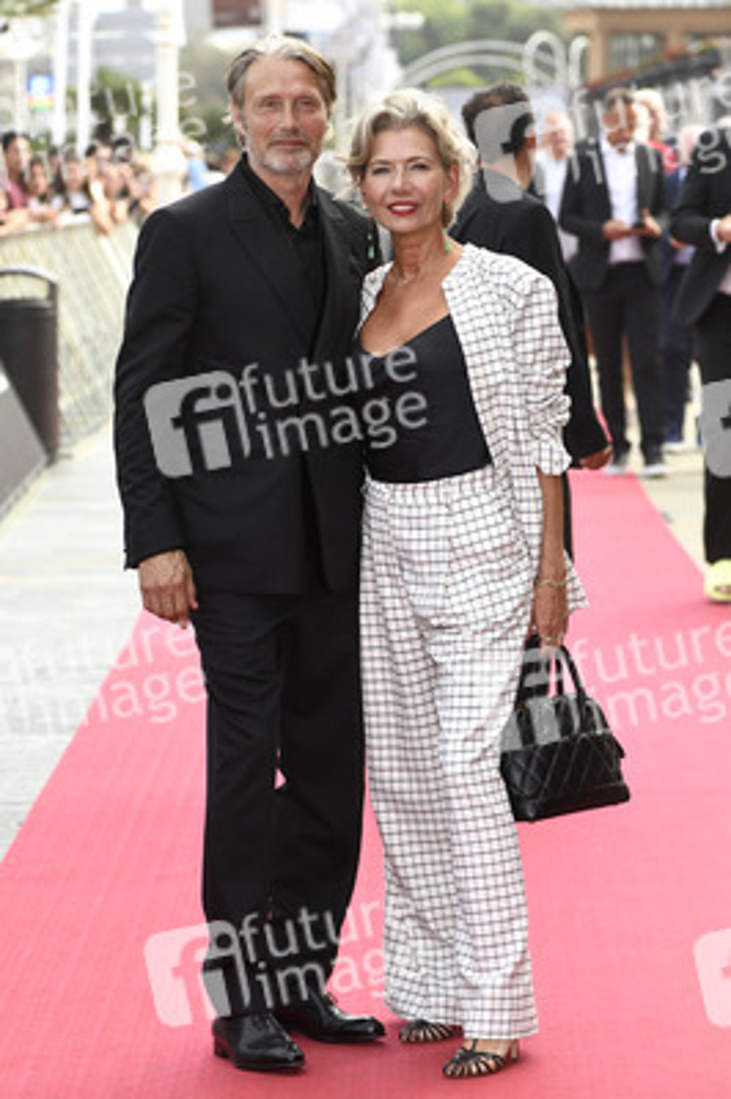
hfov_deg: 9.8
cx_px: 366
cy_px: 550
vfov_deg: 14.7
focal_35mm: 140
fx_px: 4271
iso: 800
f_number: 5.6
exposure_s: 1/800
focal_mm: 140
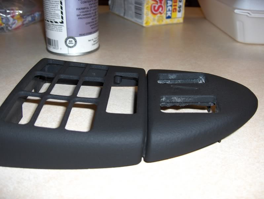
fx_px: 298
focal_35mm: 39
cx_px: 132
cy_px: 100
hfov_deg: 47.8
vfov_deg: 36.9
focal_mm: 8
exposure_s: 1/60
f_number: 4.8
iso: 100
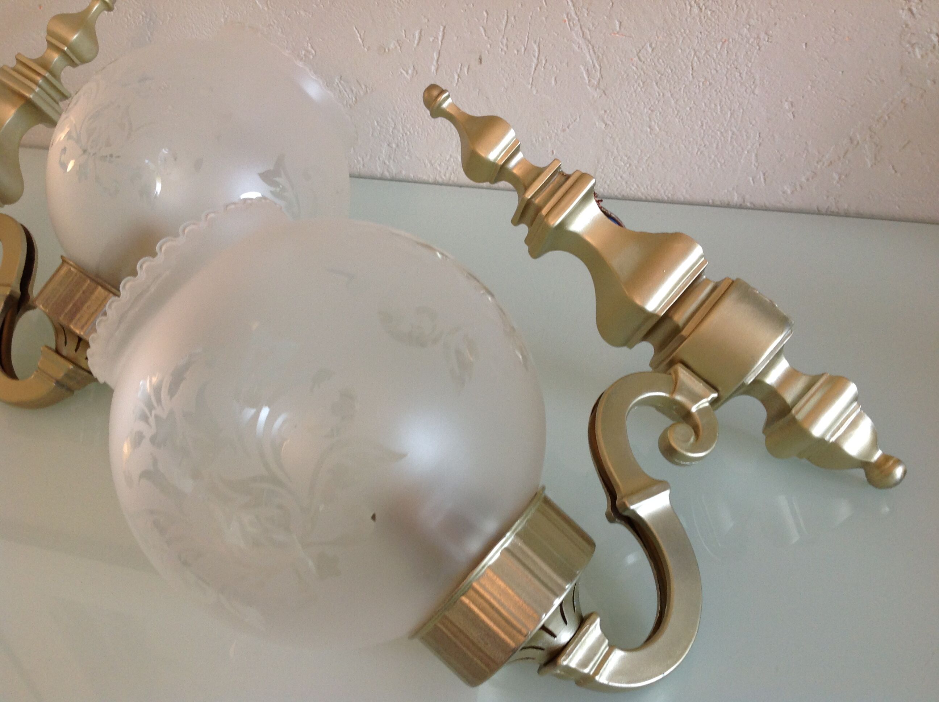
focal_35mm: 35
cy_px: 351
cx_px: 470
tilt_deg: -39.1
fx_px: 948
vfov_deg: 40.6
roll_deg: +4.4
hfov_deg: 52.7
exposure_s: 1/15
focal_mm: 4.28
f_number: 2.4
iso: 80
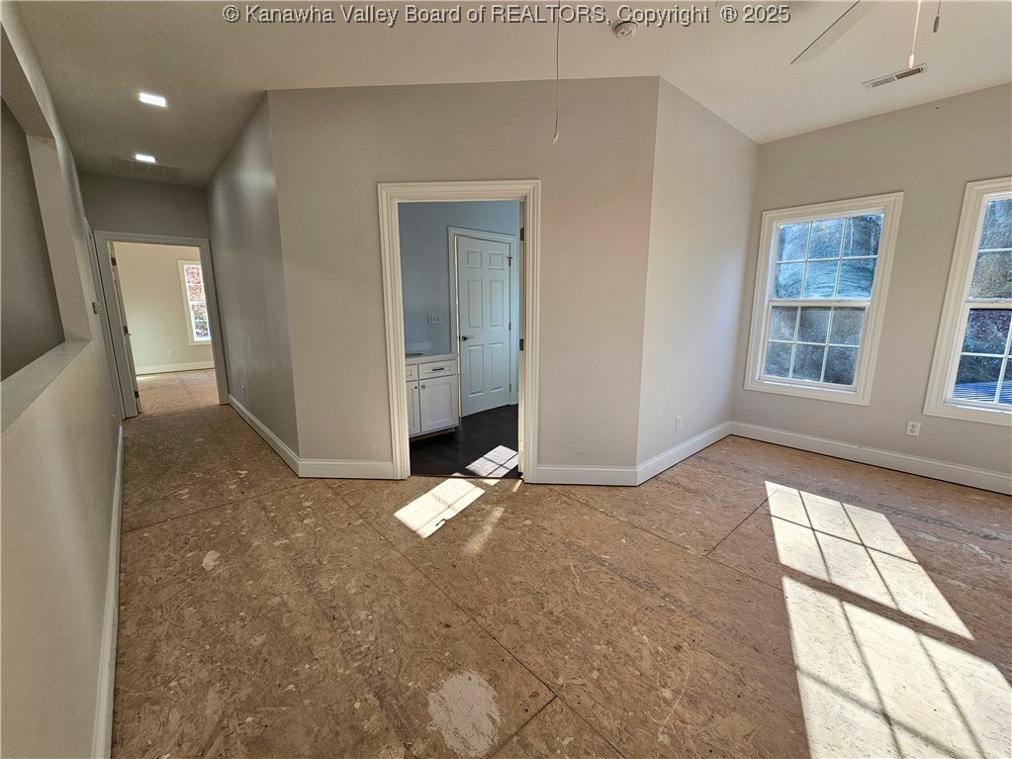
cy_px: 380
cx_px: 506
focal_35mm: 13
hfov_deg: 106.2
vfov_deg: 89.9
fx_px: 380
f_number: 2.2
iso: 50
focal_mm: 2.2
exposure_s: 1/161
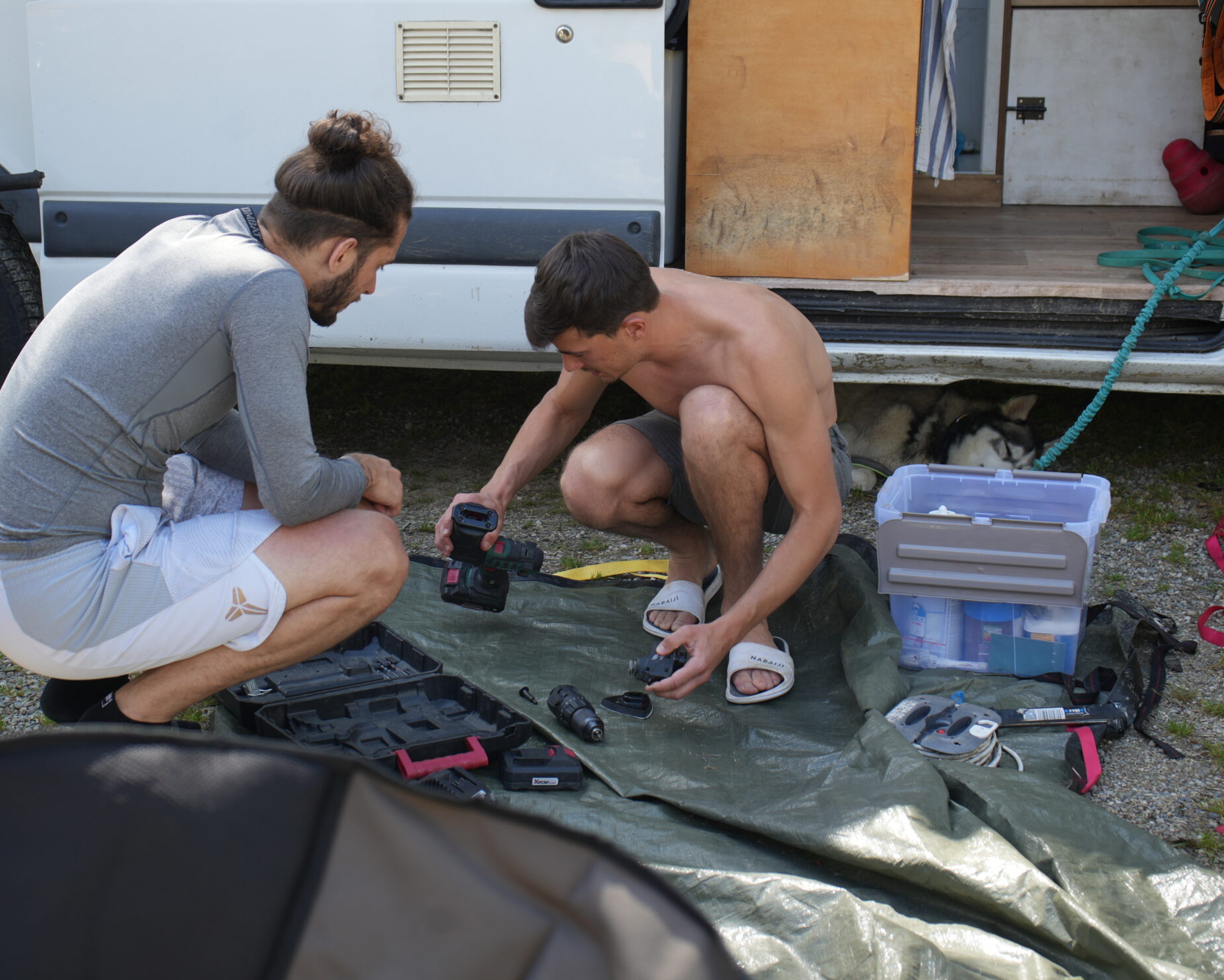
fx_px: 2246
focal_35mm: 62
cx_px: 528
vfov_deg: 24.6
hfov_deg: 30.4
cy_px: 432
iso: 100
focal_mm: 48
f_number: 4.5
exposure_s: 1/125
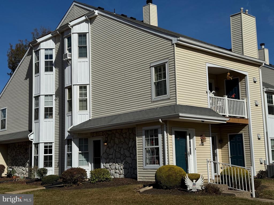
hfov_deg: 39.7
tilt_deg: +7.9
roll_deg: +1.2
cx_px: 137
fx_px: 380
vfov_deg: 30.3
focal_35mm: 48
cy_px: 102
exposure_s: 1/12346
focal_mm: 6.76
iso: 80
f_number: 1.78
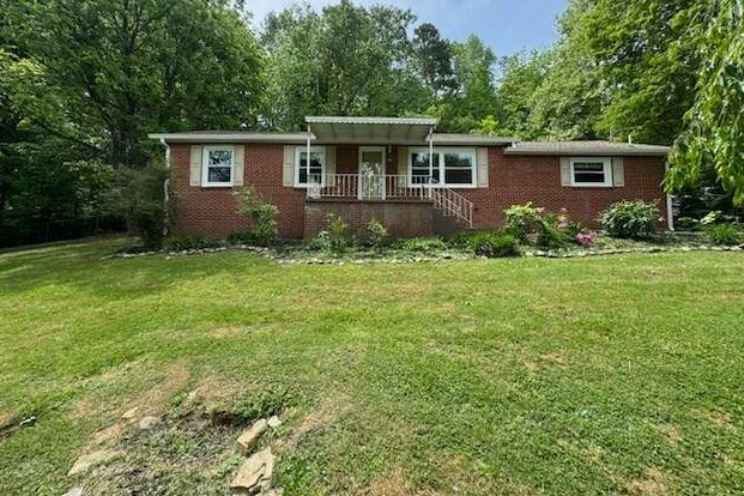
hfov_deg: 100.4
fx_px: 310
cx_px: 379
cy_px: 211
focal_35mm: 15
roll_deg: +0.0
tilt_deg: +3.6
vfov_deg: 76.8
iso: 40
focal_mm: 2.22
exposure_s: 1/464
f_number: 2.2
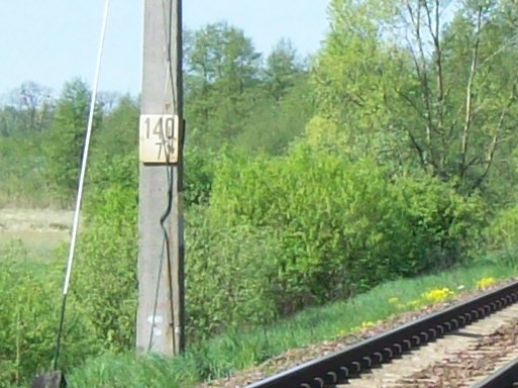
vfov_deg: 7.4
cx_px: 606
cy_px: 189
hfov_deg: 9.8
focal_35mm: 200
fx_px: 2991
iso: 80
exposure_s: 1/270
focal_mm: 6
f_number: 4.8
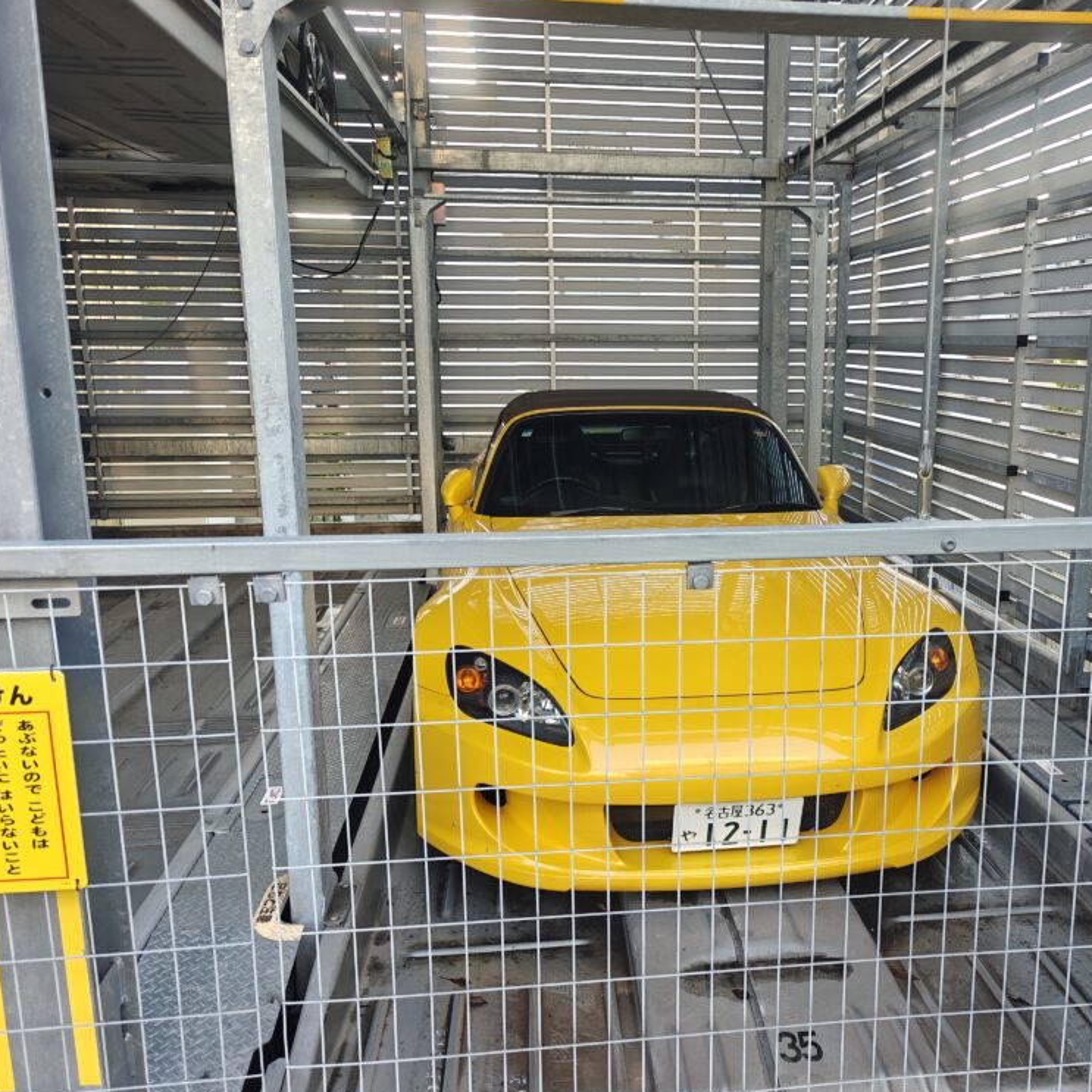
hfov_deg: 56.7
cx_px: 673
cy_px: 535
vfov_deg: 57.3
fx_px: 999
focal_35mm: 28
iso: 160
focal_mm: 6.06
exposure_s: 1/100
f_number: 1.6
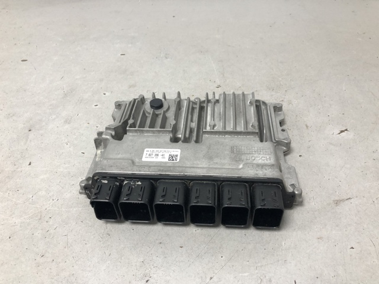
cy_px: 142
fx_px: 307
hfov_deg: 63.4
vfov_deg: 49.7
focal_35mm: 28
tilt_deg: -45.1
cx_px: 190
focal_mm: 4
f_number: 1.8
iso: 32
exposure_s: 1/25
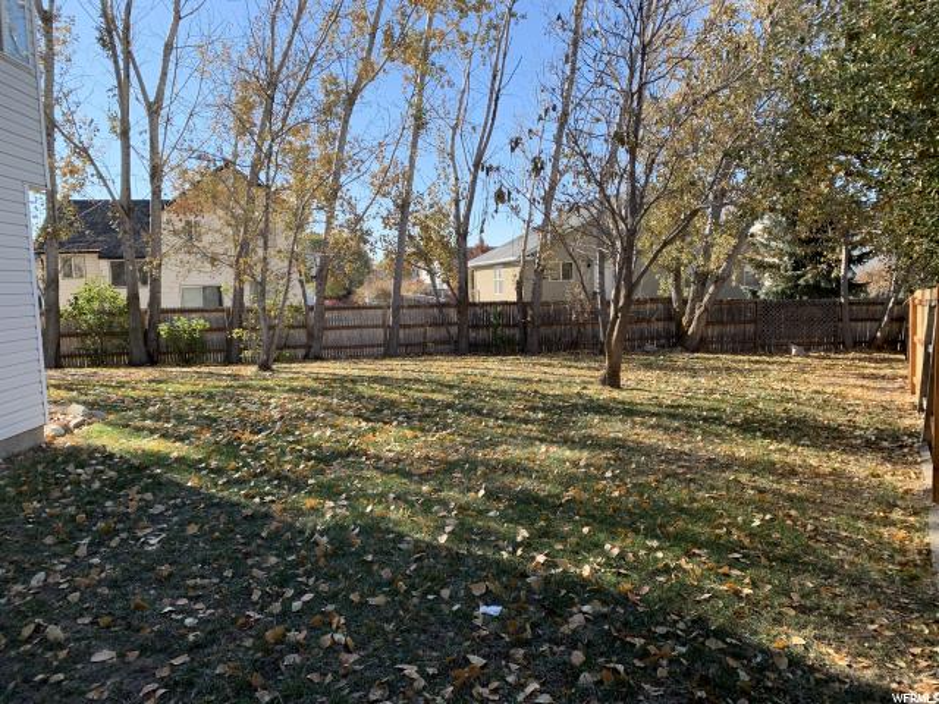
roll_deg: +2.2
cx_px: 470
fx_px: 705
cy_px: 352
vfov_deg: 53.1
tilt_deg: -5.1
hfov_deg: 67.3
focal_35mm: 26
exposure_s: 1/732
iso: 25
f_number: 1.8
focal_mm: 4.25
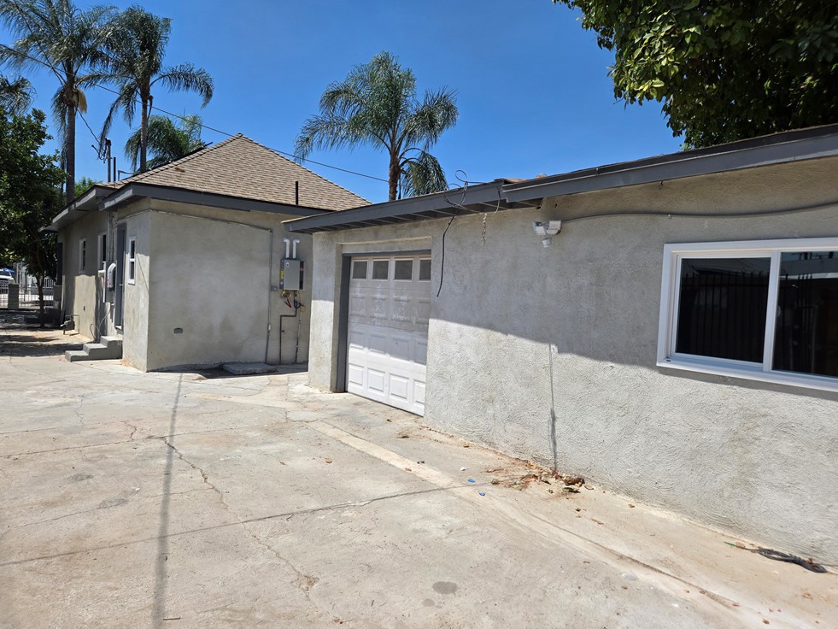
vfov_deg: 56.8
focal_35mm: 24
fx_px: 581
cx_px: 418
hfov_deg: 71.6
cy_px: 324
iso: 25
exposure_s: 1/3126
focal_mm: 5.4
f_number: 1.8
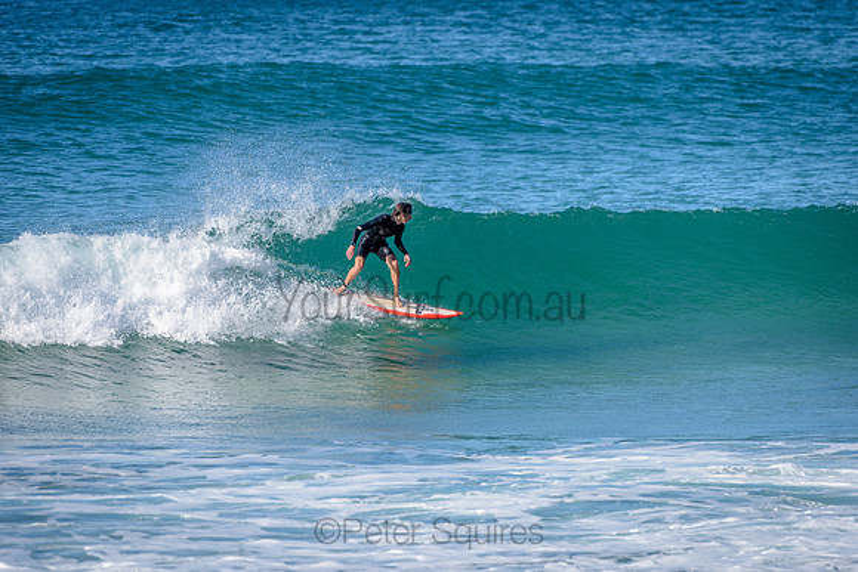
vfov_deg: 2.8
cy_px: 286
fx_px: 11919
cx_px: 429
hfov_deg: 4.1
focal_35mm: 500
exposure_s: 1/2000
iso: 220
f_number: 5.6
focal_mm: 500
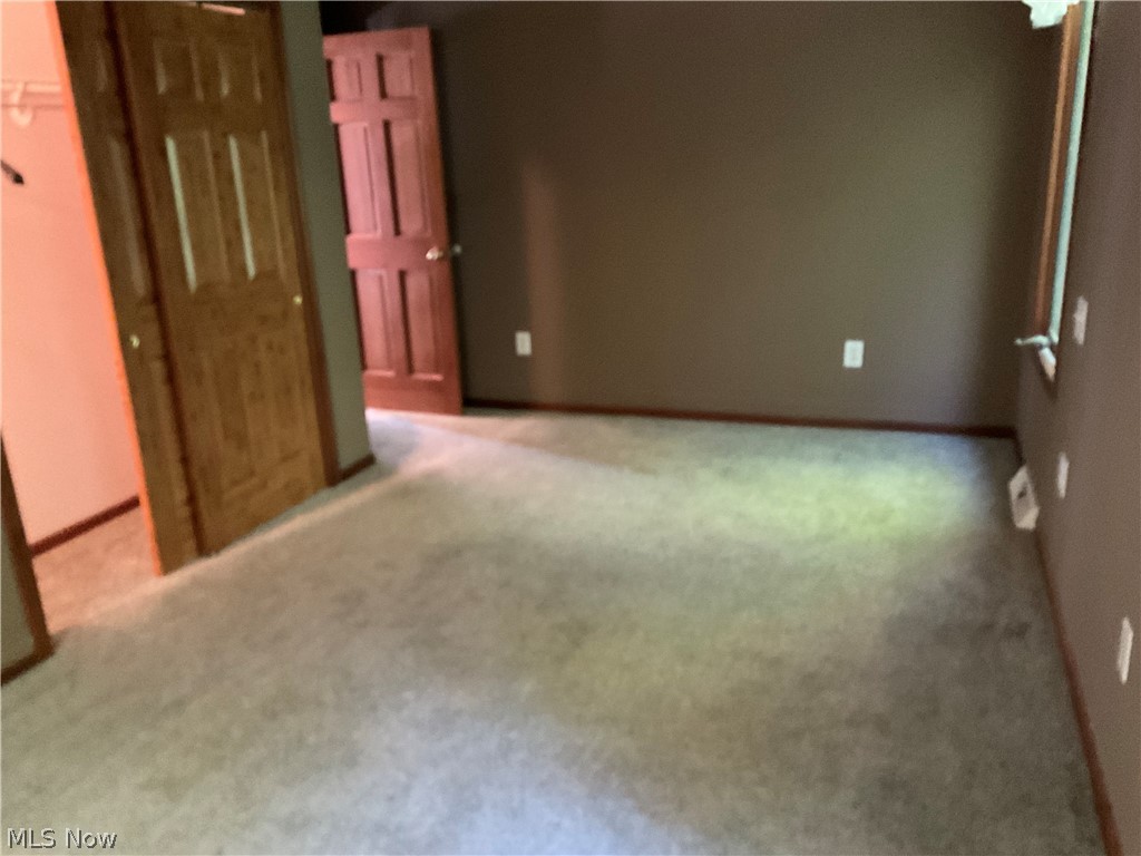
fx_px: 956
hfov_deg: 61.7
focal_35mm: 29
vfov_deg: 48.2
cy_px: 428
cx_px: 570
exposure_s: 1/24
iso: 500
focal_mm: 3
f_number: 1.8
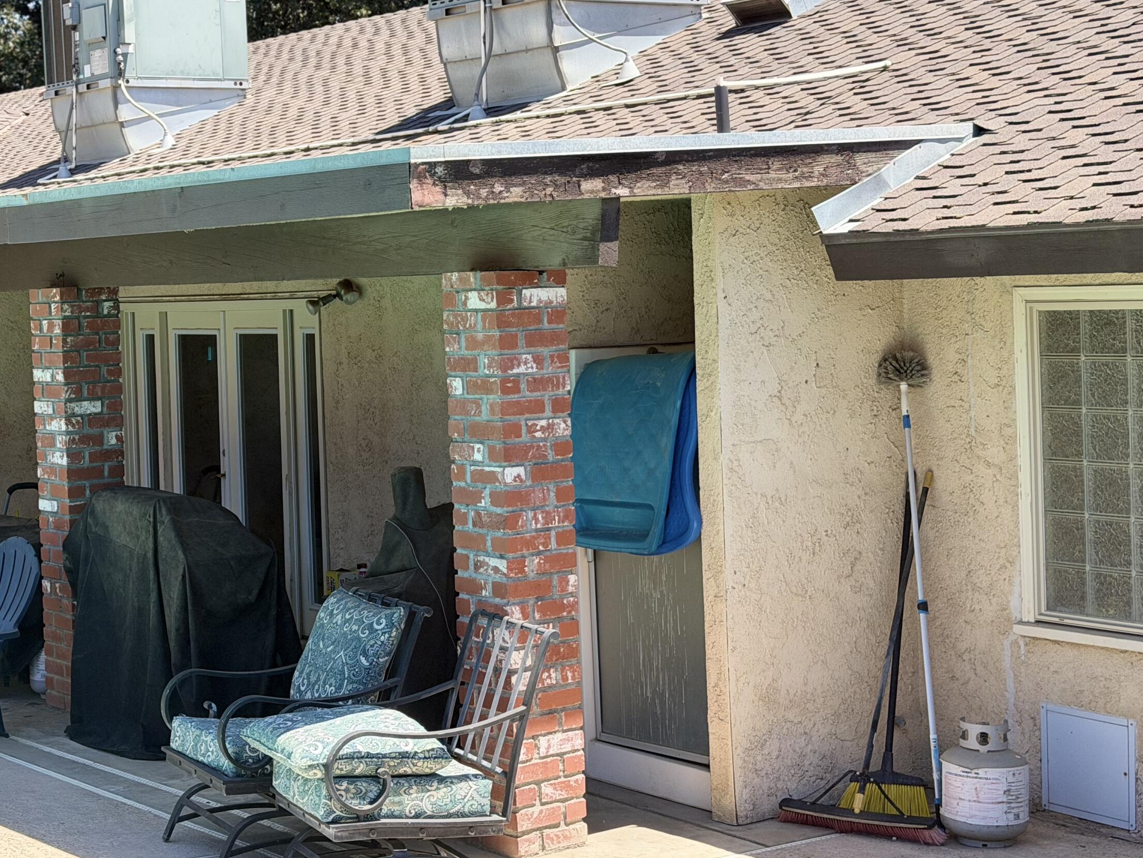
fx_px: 2147
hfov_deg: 29.6
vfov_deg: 22.6
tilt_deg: -2.4
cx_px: 378
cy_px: 351
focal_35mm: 65
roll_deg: +2.0
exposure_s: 1/2208
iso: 80
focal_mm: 6.76
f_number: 1.78
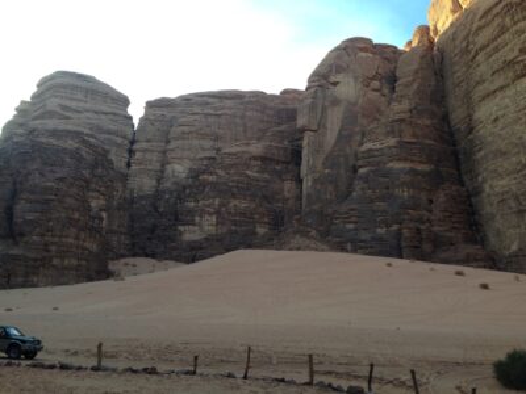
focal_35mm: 33
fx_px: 501
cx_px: 263
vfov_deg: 42.9
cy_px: 197
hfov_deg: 55.4
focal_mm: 4.12
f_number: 2.4
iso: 50
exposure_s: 1/233
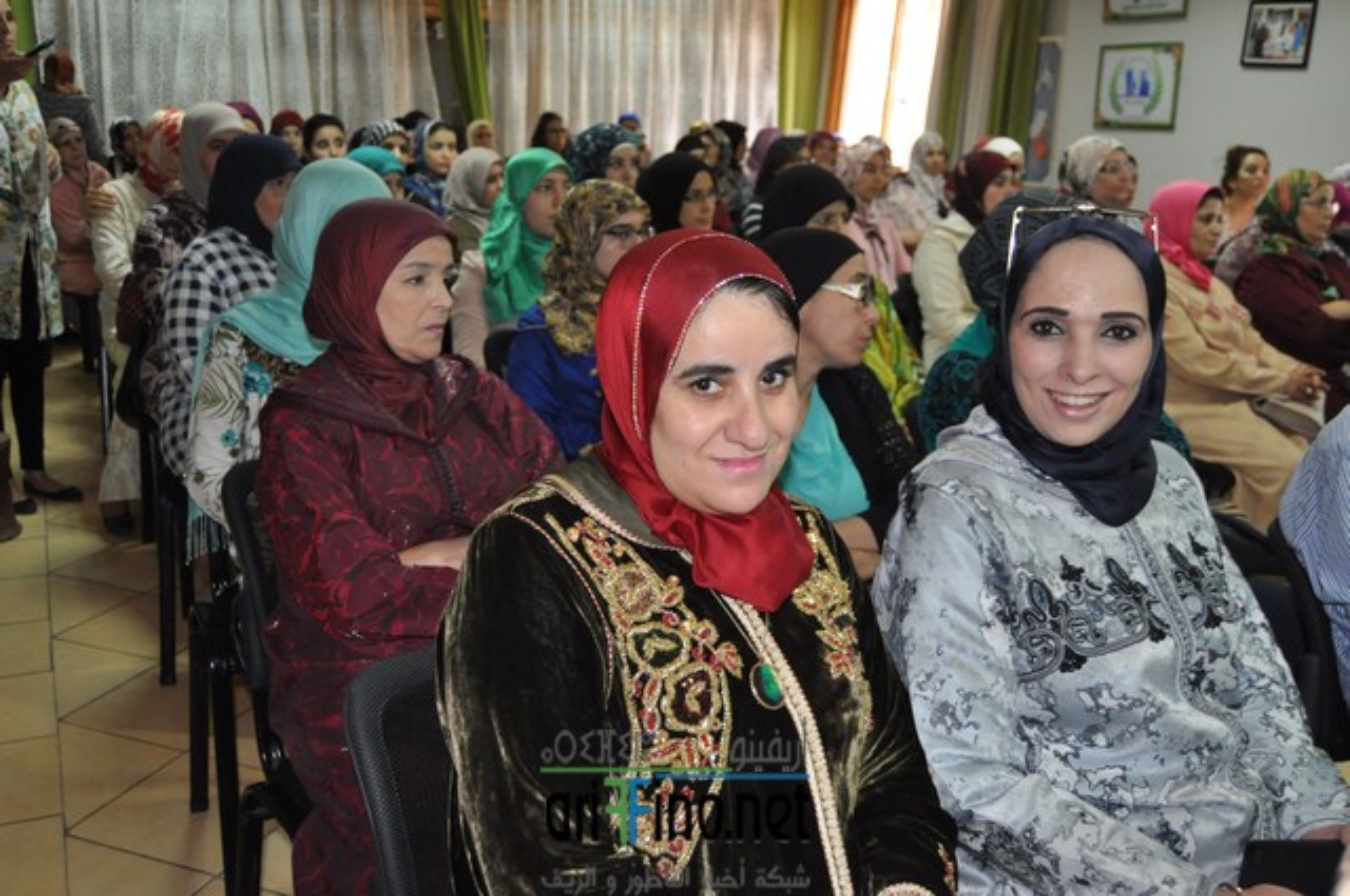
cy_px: 448
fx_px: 1292
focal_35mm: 34
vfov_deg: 38.3
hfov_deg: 55.2
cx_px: 675
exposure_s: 1/60
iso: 800
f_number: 3.8
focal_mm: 23
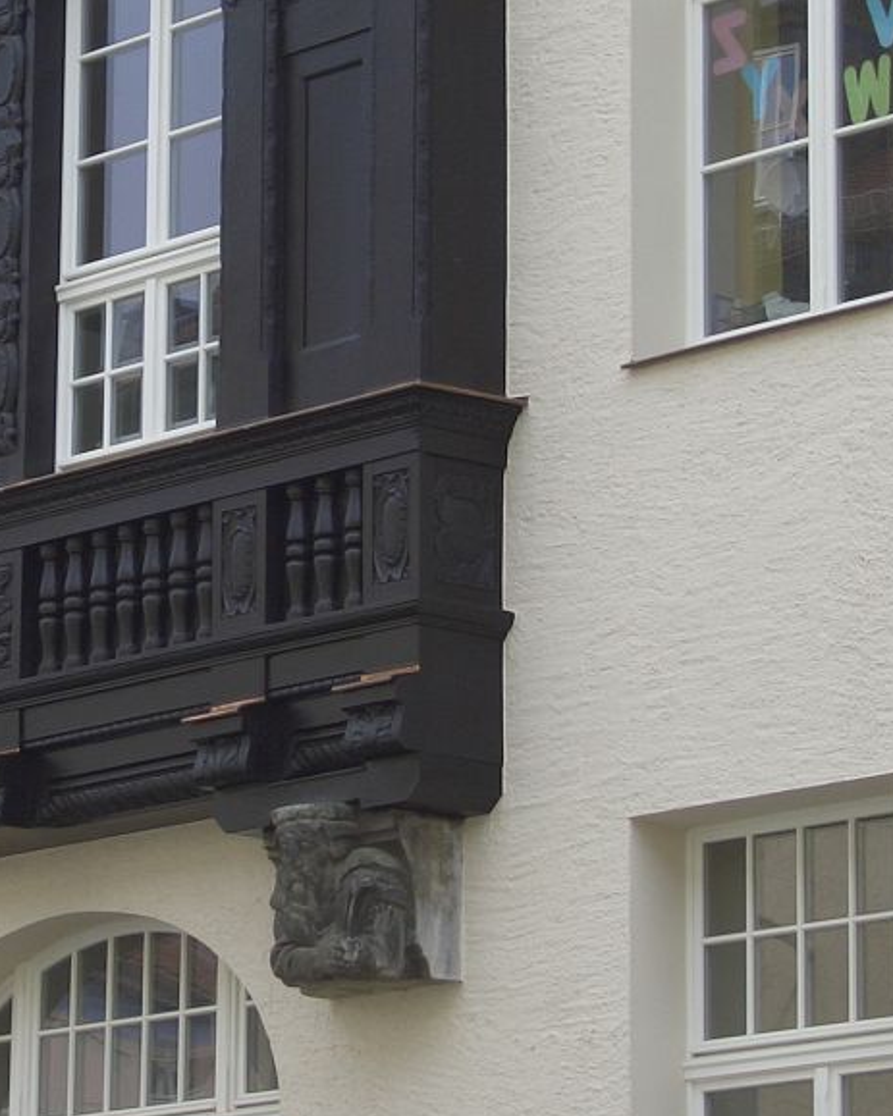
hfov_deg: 9.1
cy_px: 401
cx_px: 129
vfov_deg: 11.3
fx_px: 5618
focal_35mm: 170
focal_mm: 17.2
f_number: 4.1
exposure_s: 1/320
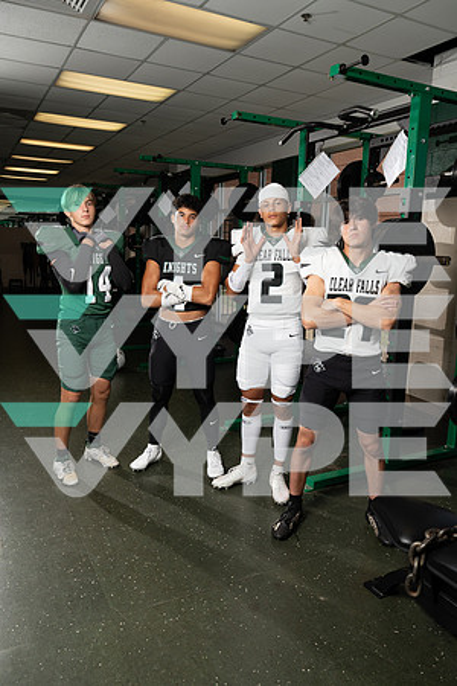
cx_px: 228
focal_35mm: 28
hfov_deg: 46.4
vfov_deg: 65.5
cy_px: 343
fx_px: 533
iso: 400
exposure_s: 1/250
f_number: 8
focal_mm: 28
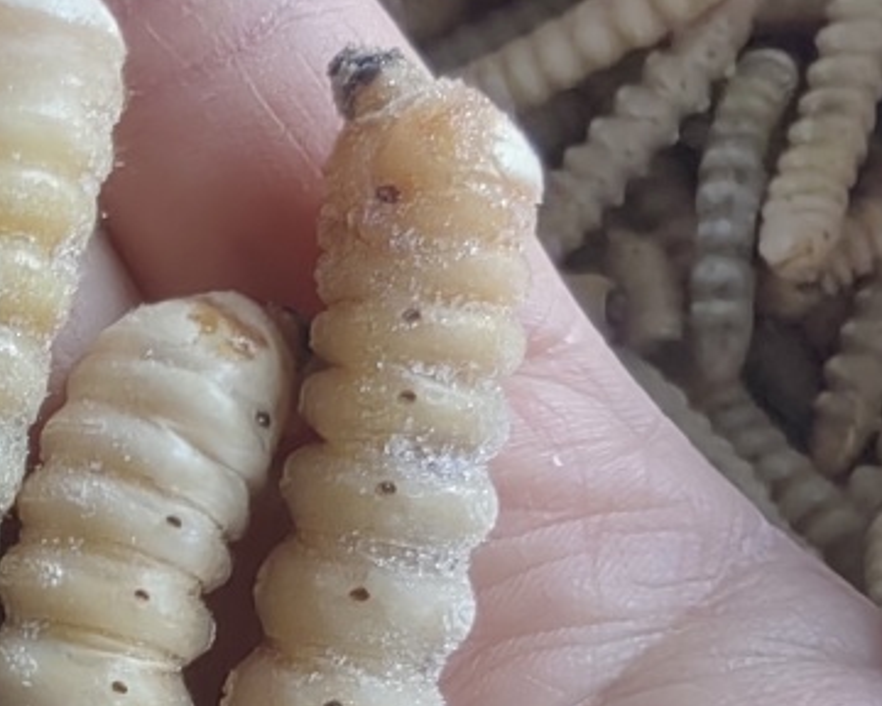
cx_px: -56
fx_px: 2036
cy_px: 688
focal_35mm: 78
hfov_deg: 23.2
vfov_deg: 19.2
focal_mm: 1.68
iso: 64
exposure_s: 1/50
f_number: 2.2
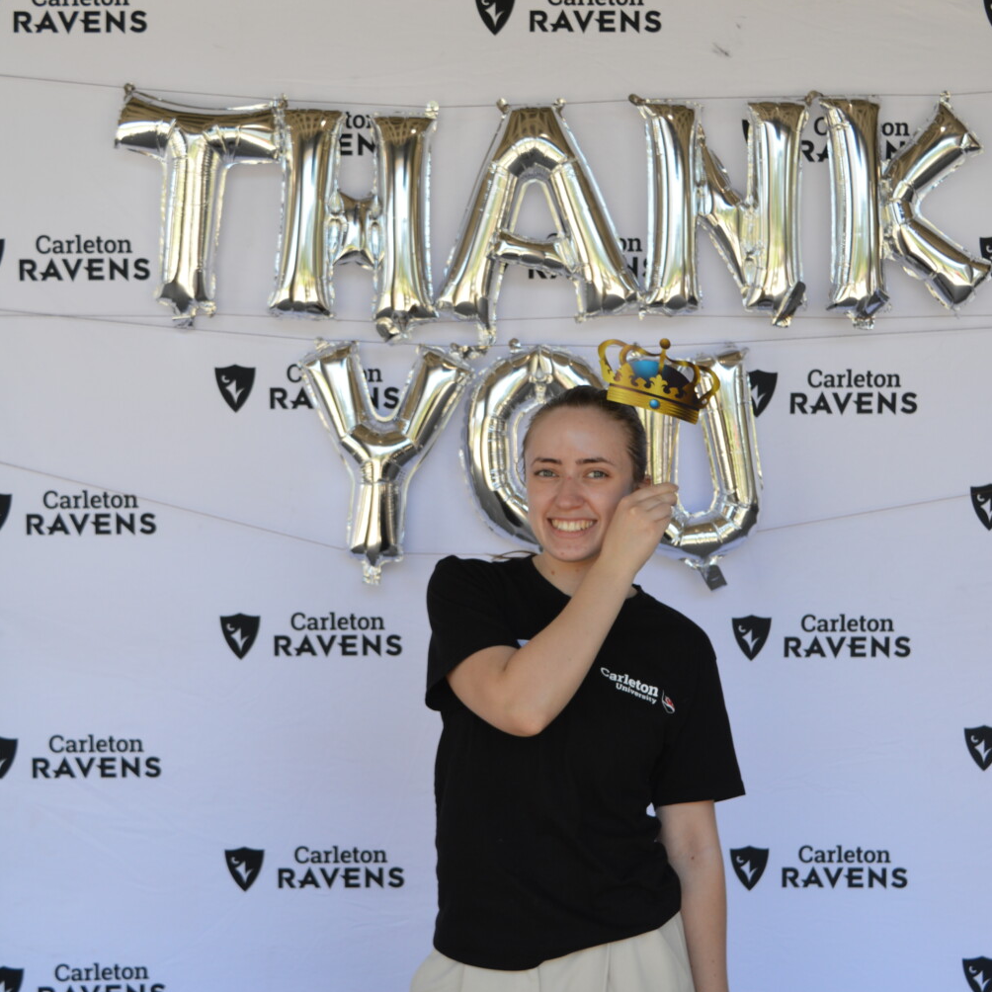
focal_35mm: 57
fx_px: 1837
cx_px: 504
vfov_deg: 30.1
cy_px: 617
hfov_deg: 30.2
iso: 180
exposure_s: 1/125
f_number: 5.6
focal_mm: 29
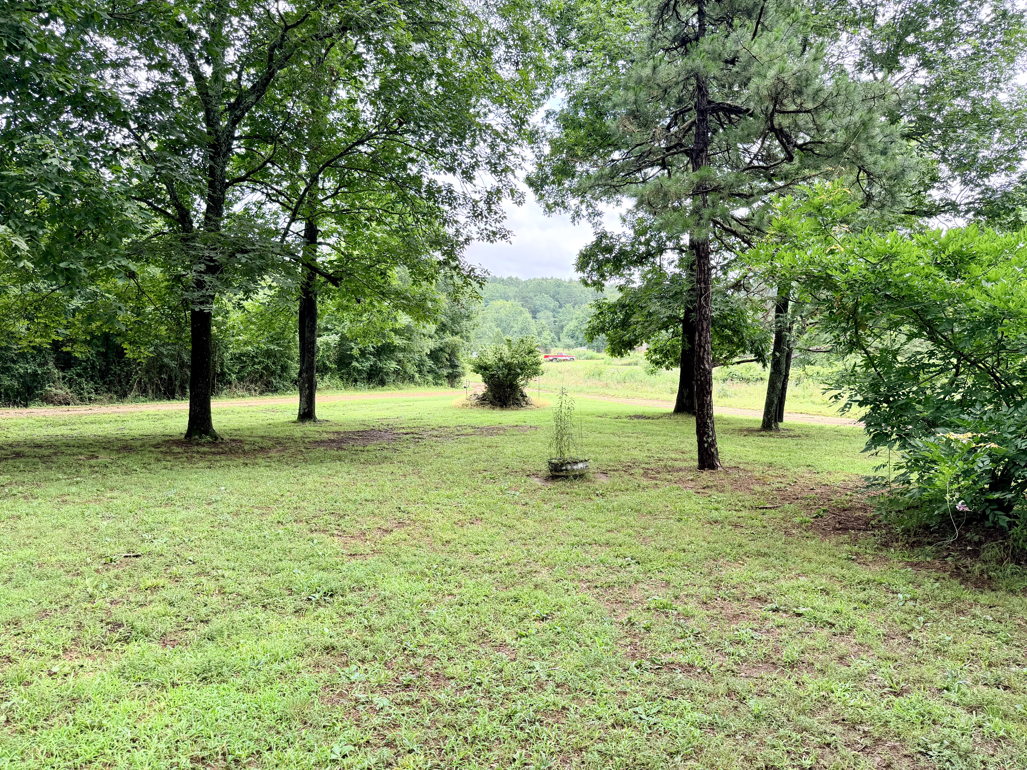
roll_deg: -0.9
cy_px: 385
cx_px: 514
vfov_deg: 56.8
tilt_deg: -3.6
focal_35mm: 24
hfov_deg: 71.6
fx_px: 712
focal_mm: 6.76
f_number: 1.78
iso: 100
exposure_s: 1/551
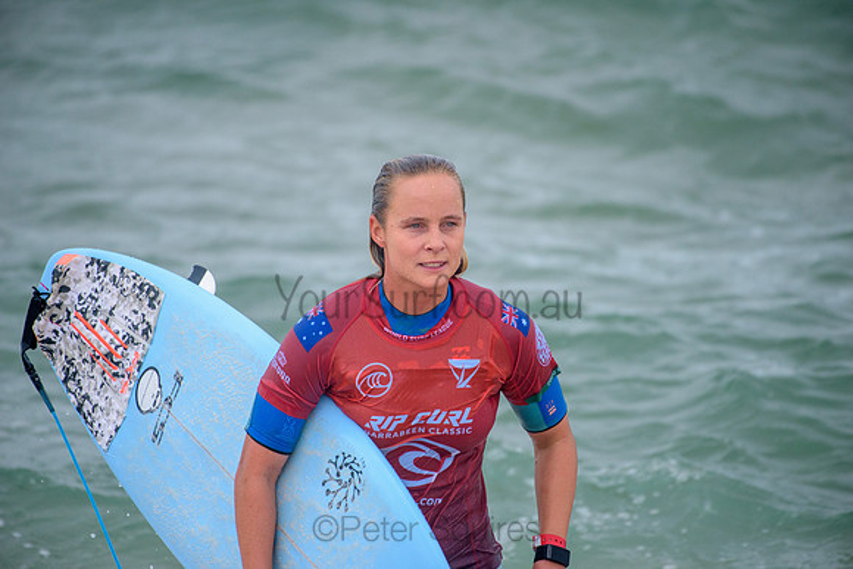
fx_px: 11852
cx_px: 426
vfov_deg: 2.8
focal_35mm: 500
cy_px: 284
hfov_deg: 4.1
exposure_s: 1/2000
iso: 800
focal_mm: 500
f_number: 5.6
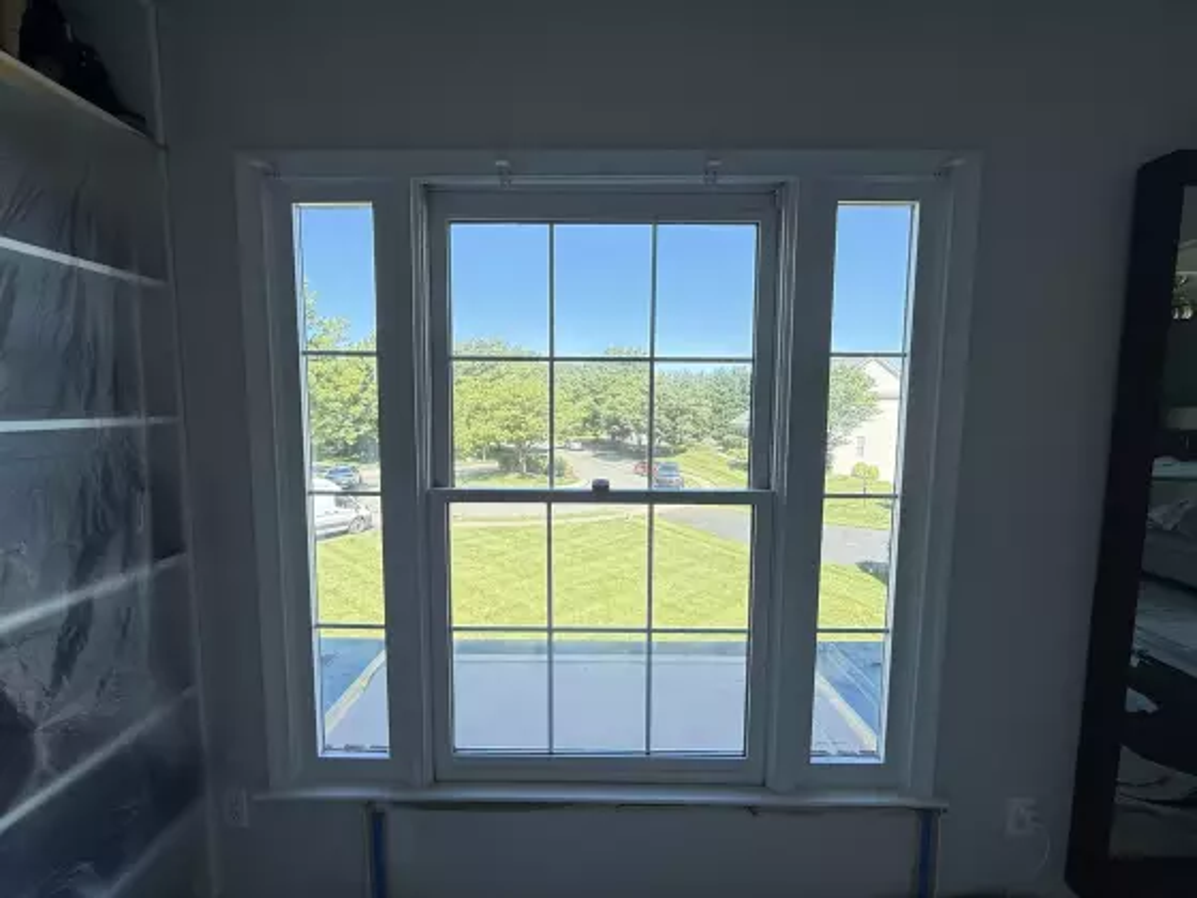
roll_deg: +1.0
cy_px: 449
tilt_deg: -5.1
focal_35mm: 14
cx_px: 598
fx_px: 484
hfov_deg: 102.1
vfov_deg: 85.7
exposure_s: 1/264
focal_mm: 2.22
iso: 50
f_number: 2.2
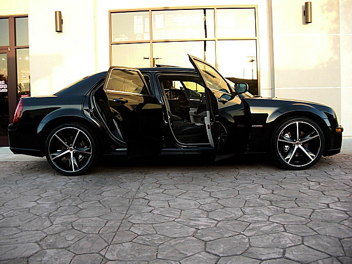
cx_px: 176
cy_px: 132
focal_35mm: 36
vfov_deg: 39.7
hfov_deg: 51.4
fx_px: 366
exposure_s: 1/80
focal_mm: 6.3
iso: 100
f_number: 2.8
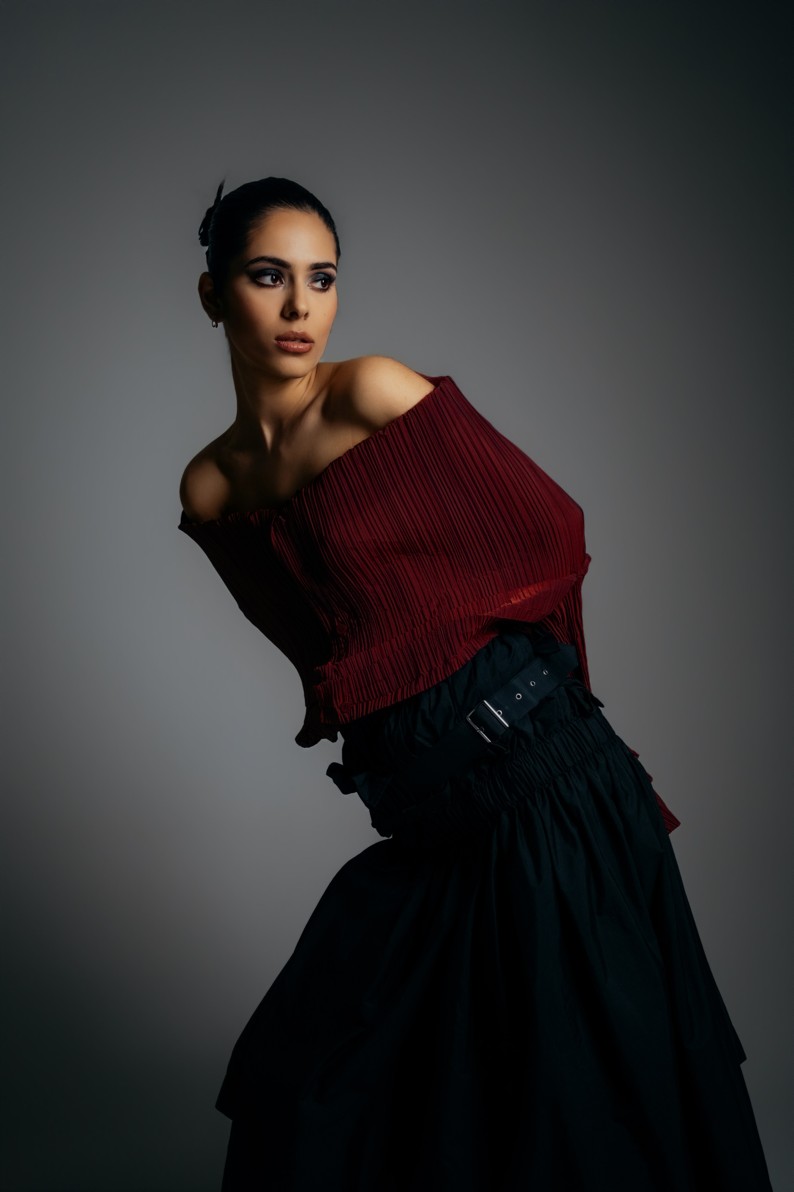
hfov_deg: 31.6
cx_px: 397
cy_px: 596
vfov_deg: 46.0
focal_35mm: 42
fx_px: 1403
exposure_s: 1/160
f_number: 11
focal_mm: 42.4
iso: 100
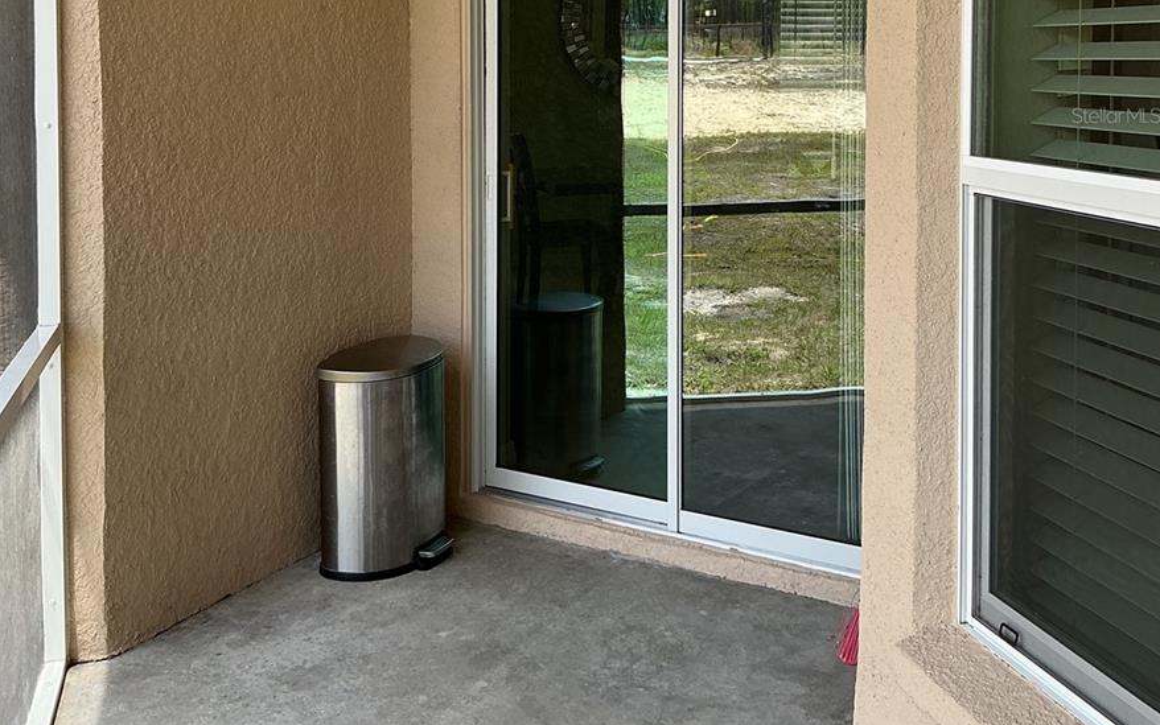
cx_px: 571
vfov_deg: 29.6
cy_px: 115
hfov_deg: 47.2
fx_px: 1328
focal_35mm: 42
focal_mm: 3
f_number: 1.8
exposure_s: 1/146
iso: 20
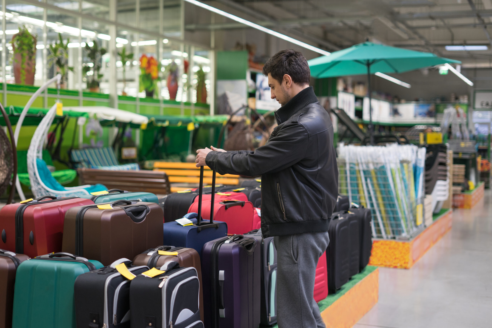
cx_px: 246
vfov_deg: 27.0
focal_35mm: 50
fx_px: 683
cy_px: 164
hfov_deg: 39.6
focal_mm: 50
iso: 320
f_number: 2.2
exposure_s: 1/125
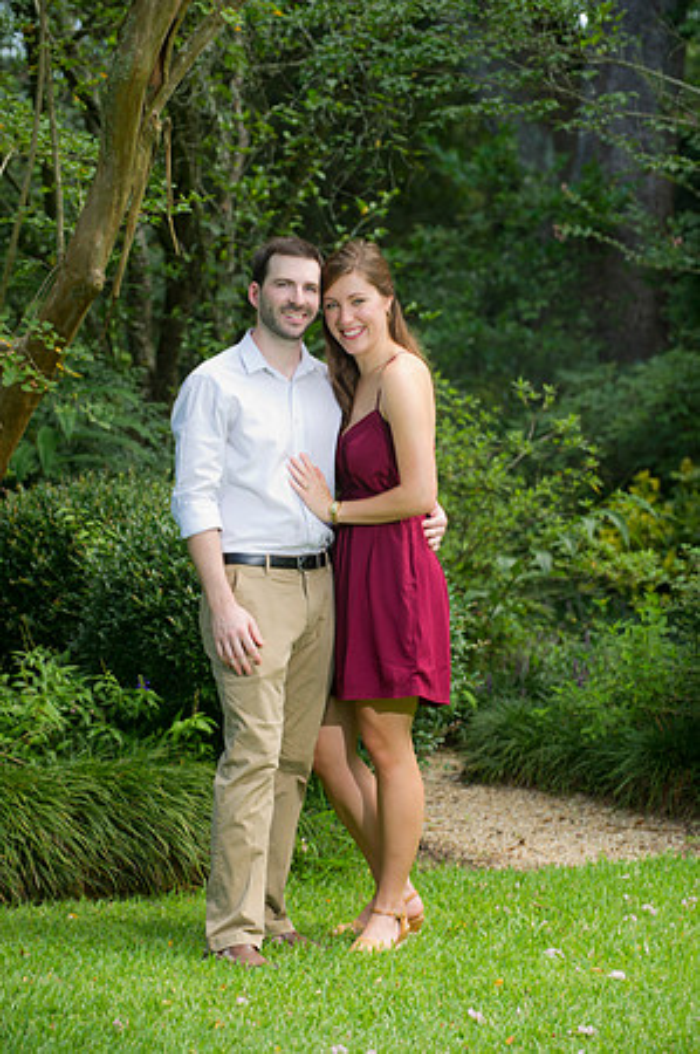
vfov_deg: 15.2
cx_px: 350
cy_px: 527
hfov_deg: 10.1
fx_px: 3946
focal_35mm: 135
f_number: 4.5
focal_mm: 135
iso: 320
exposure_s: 1/80
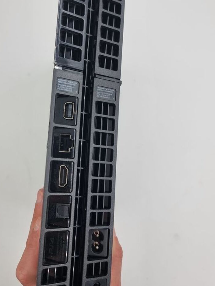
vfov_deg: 53.7
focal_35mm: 34
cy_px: 118
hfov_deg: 41.2
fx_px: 282
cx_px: 70
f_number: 1.8
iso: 50
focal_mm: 6.7
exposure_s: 1/120
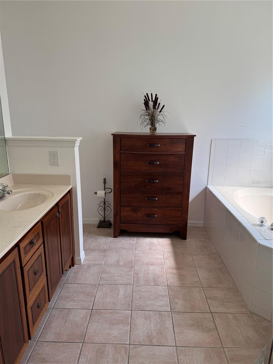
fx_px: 252
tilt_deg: -16.0
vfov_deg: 71.6
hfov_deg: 56.8
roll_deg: +0.4
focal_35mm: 24
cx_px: 136
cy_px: 182
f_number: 1.78
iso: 80
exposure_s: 1/409
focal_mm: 6.76
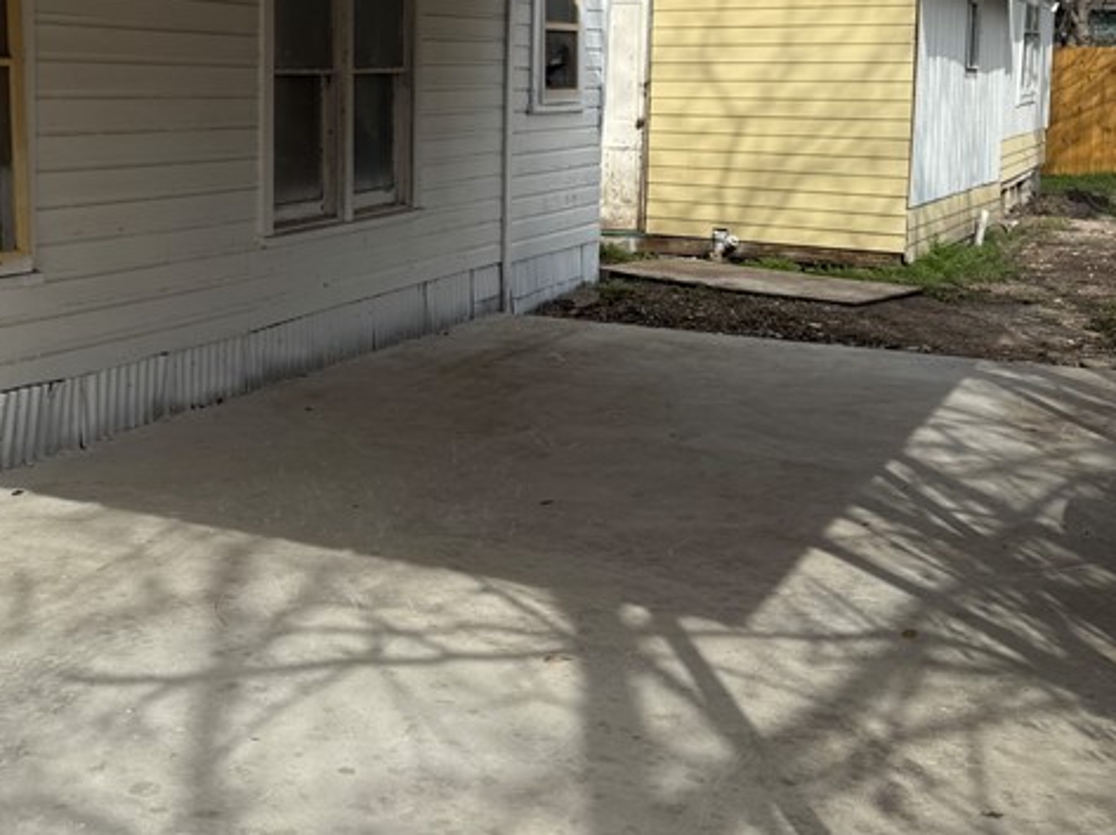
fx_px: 1675
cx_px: 210
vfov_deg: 27.5
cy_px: 179
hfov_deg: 35.6
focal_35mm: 52
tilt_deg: -3.6
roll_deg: -1.0
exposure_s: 1/5714
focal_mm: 6.76
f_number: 1.78
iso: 80
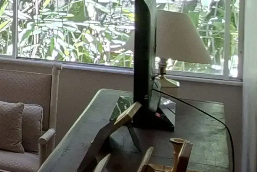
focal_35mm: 78
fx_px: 557
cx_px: -241
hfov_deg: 18.4
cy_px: -29
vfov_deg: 16.8
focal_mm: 1.74
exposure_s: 1/40
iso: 64
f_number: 2.2
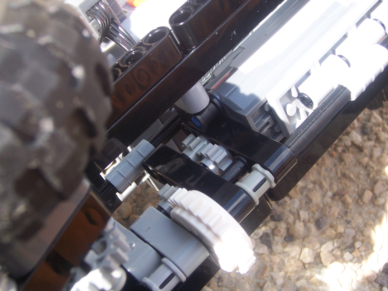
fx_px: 673
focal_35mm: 60
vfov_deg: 24.4
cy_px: 146
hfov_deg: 32.2
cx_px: 194
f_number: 4.8
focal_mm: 10
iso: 80
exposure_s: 1/180
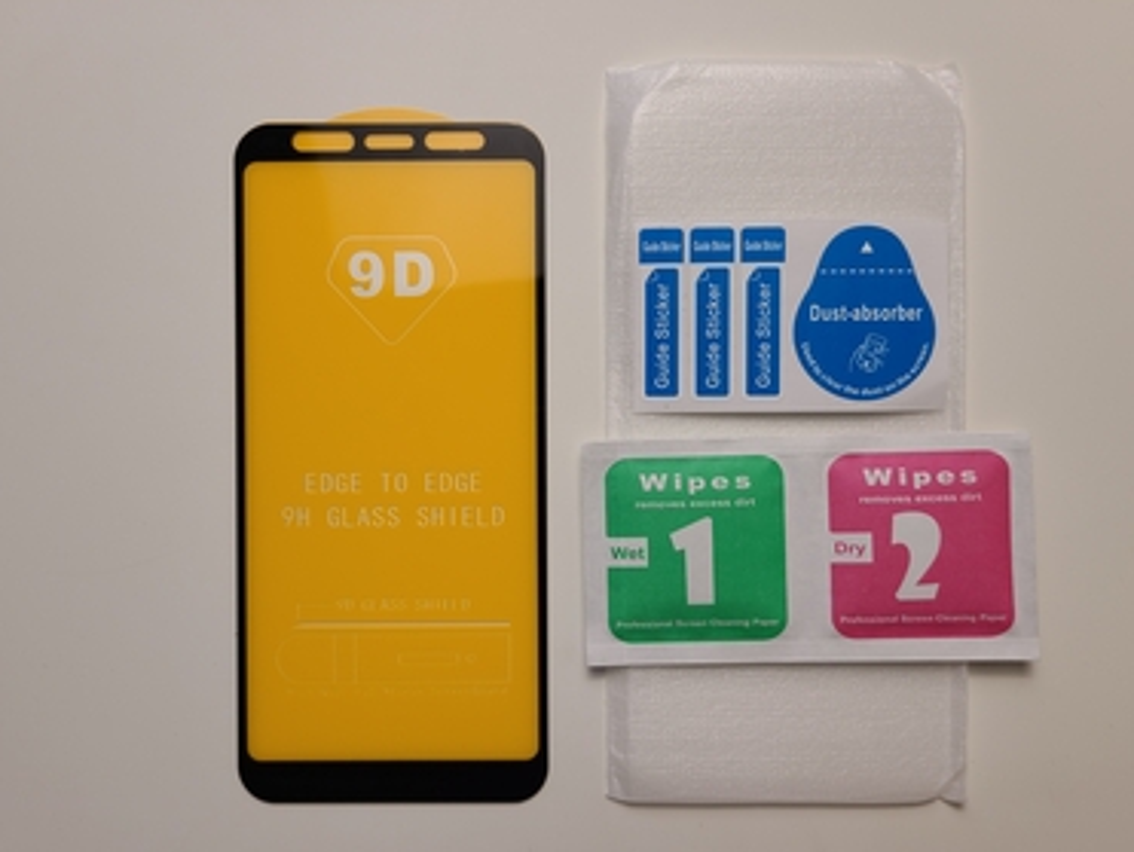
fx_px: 918
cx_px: 578
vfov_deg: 49.8
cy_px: 443
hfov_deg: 63.4
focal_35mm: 28
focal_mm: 5.4
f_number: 1.8
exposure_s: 1/112
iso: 40
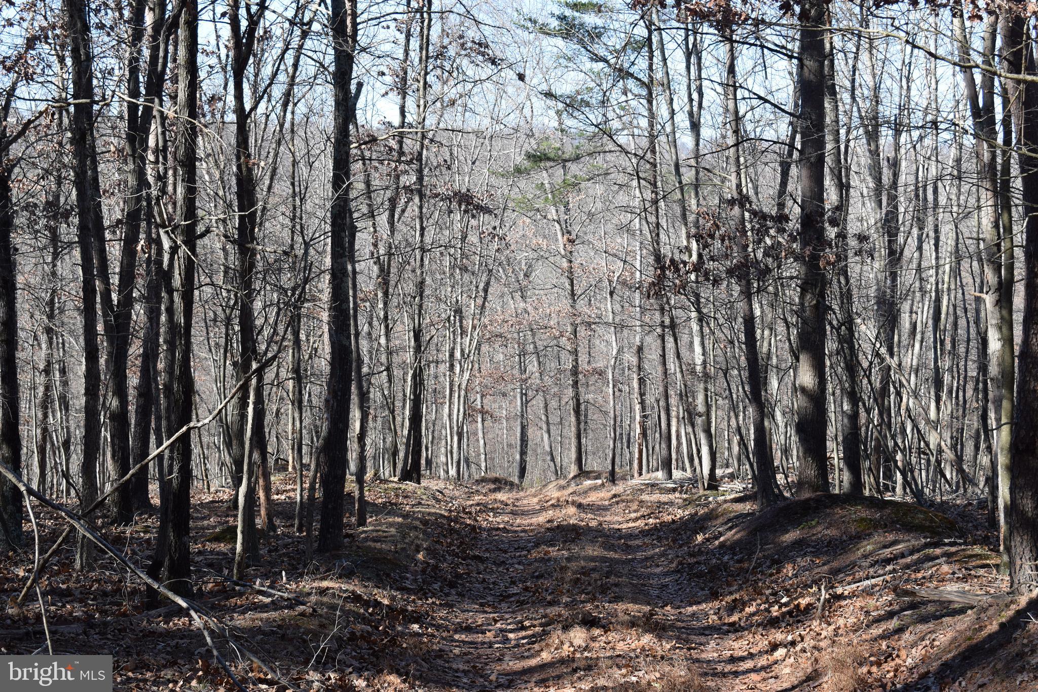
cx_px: 519
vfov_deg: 25.7
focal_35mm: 52
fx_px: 1514
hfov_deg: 37.9
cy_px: 346
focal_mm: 35
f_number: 8
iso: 320
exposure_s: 1/250
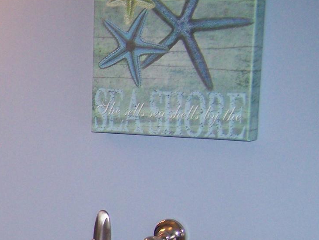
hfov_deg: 17.3
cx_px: -111
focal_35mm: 106
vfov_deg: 13.6
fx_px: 978
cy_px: 280
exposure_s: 1/60
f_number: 2.8
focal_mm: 6.3
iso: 160
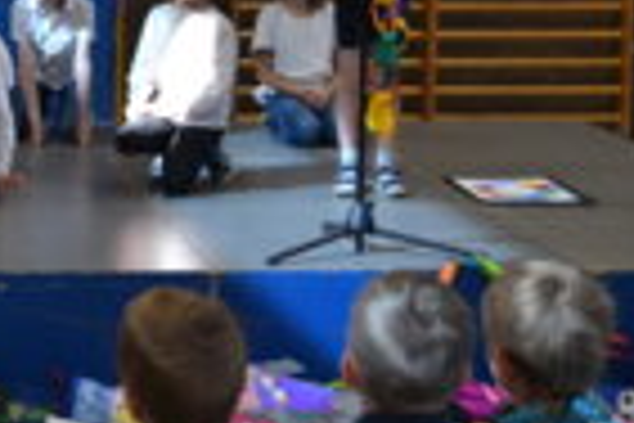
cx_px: -171
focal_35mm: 119
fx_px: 2096
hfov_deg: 16.3
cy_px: 7
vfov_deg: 11.4
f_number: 5
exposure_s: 1/100
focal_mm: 28
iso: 400
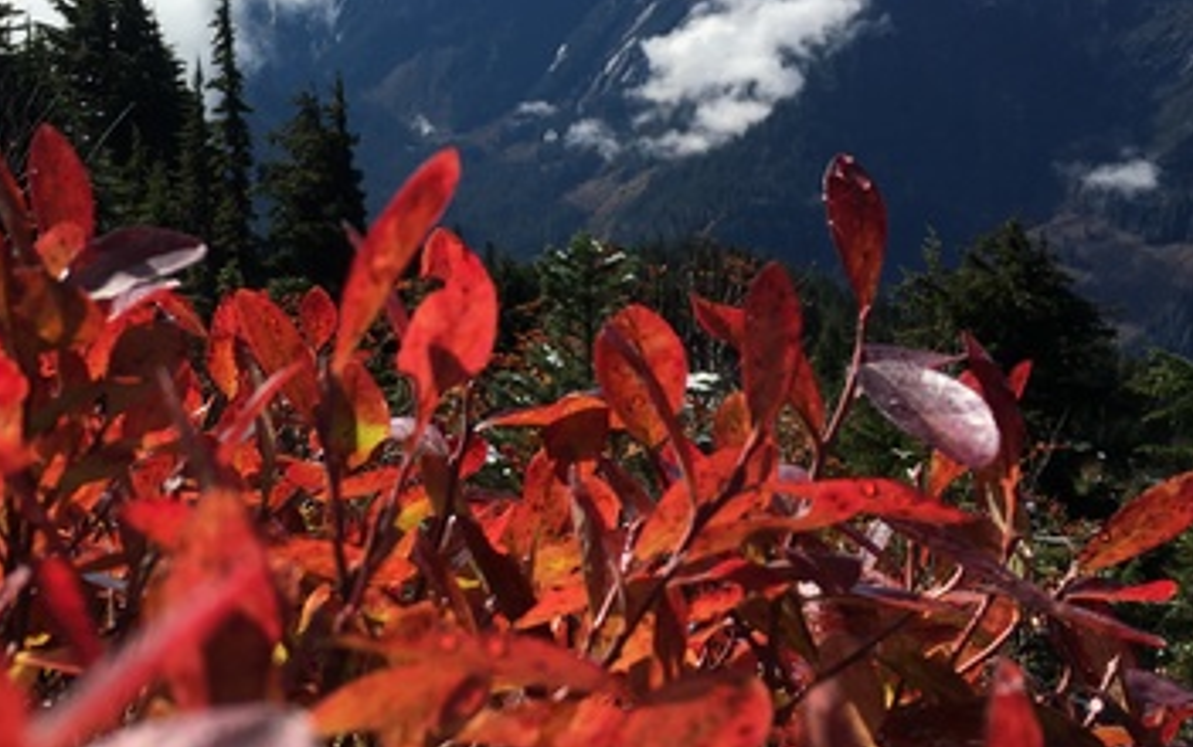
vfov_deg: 26.2
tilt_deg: -13.7
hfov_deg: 40.2
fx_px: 1594
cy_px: 214
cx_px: 350
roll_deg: +0.8
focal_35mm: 49
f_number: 2.2
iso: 25
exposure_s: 1/2079
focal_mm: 4.15
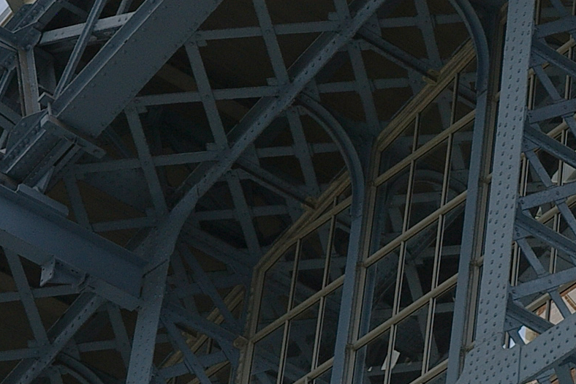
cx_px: 834
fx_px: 4239
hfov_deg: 7.6
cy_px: 345
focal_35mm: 265
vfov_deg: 5.2
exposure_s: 1/250
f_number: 8
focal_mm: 58
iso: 200
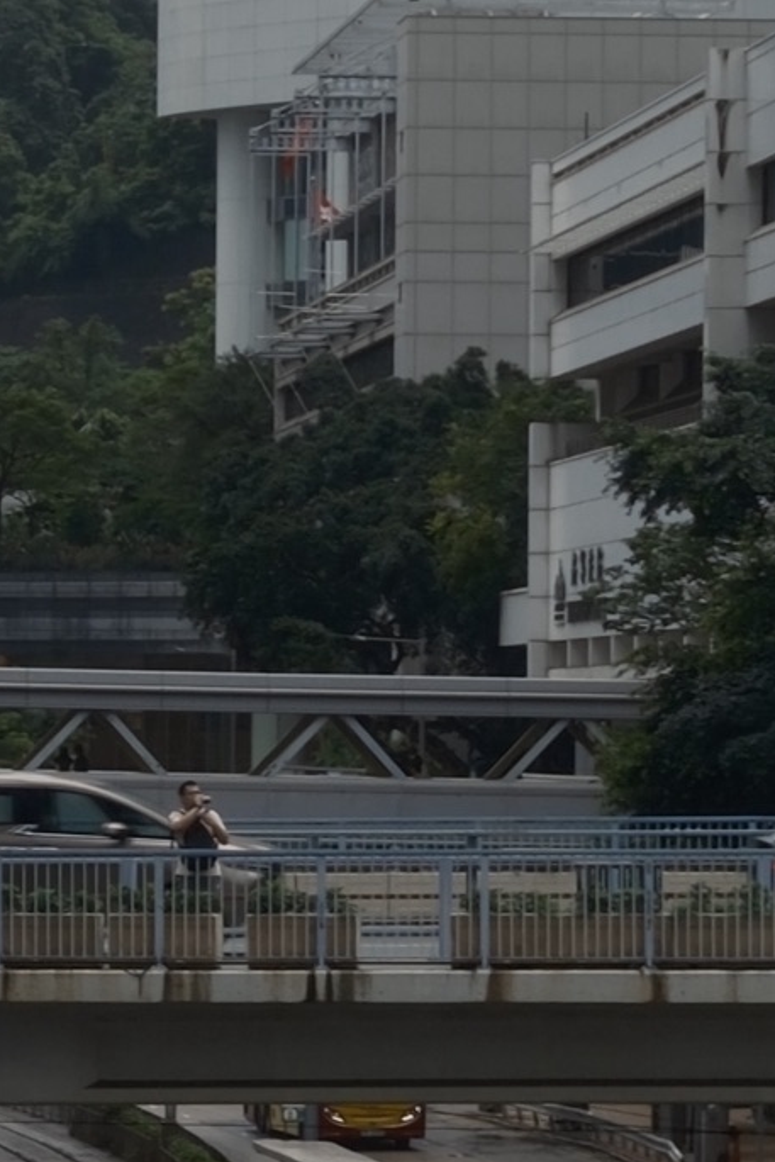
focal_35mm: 92
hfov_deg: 14.3
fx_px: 2969
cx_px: -197
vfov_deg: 22.0
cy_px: 848
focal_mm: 23
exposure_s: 1/80
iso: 100
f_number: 8
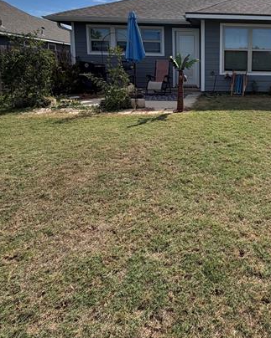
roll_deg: -1.2
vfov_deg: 63.2
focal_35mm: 26
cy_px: 96
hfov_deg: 49.5
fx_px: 261
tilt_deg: -6.4
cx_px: 239
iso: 32
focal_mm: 2.22
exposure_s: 1/1613
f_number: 2.2
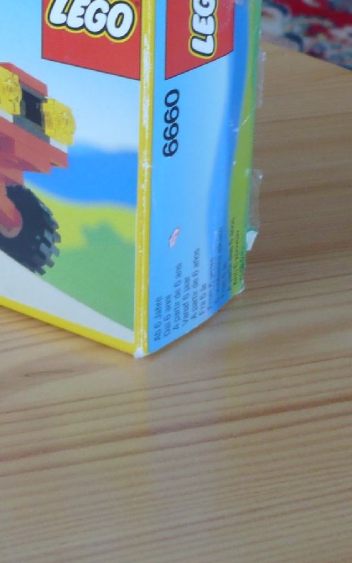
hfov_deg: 14.1
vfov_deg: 22.0
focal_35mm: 92
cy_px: 61
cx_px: 24
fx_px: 1412
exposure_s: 1/30
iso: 100
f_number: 2.8
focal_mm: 5.8
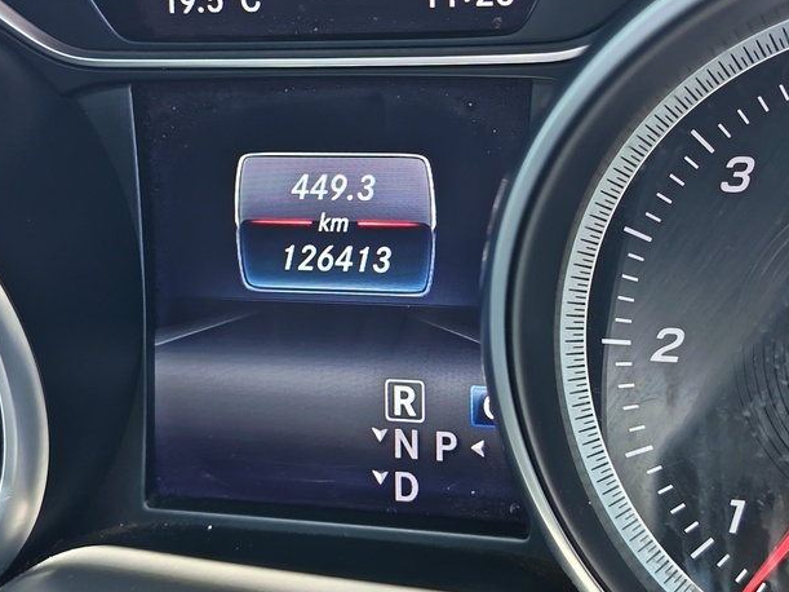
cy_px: 199
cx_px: 439
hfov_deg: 33.8
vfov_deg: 25.5
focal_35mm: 57
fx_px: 1299
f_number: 1.75
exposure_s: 1/33.3
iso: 763
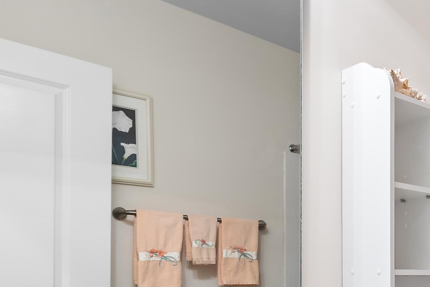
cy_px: 273
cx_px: 488
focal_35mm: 40
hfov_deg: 38.7
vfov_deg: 31.4
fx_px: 478
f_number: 8
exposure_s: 1/1.25
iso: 100
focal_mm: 10
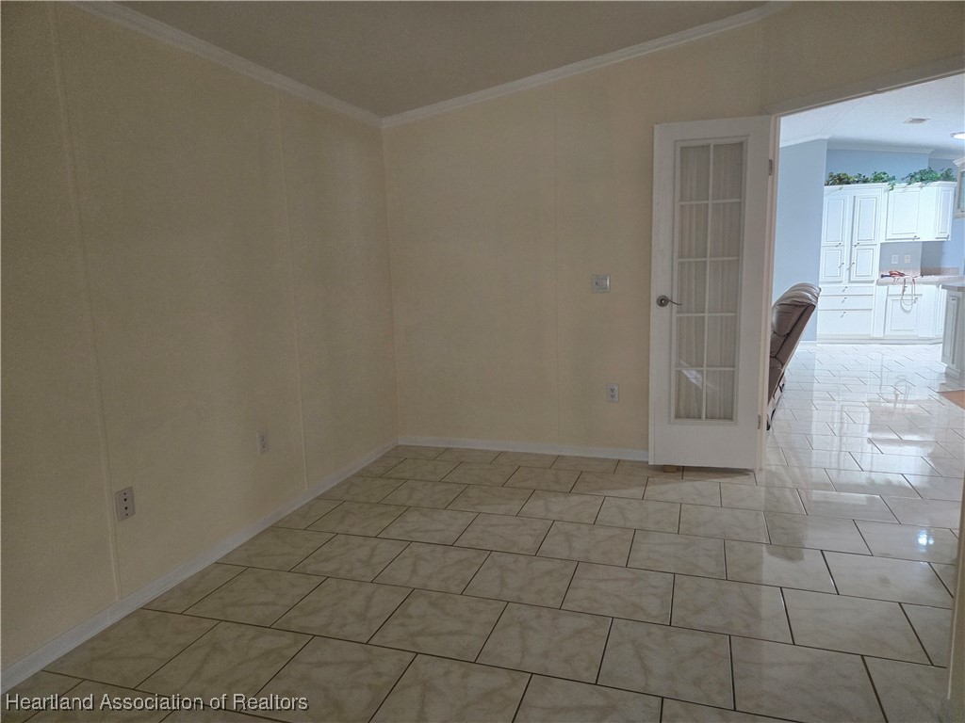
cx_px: 482
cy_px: 362
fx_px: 641
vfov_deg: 58.9
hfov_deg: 73.9
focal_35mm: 23
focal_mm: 5.4
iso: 800
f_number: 1.8
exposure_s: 1/60
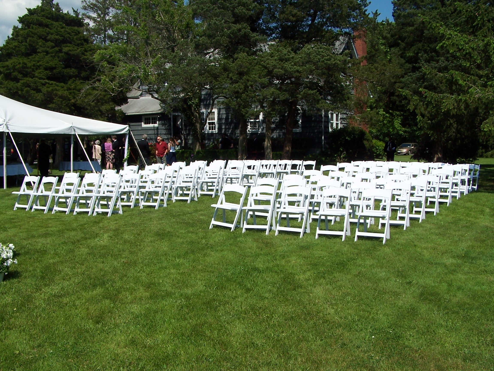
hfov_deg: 49.0
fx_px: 542
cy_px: 186
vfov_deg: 37.7
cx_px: 247
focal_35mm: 38
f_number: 5.6
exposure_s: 1/500
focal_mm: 6.3
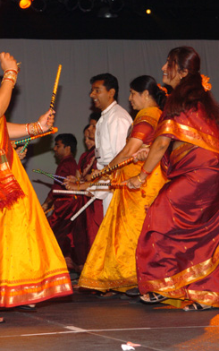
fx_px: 1070
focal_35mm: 112
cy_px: 174
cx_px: 54
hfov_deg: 11.7
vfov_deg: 18.6
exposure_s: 1/200
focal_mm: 48
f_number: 4
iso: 400
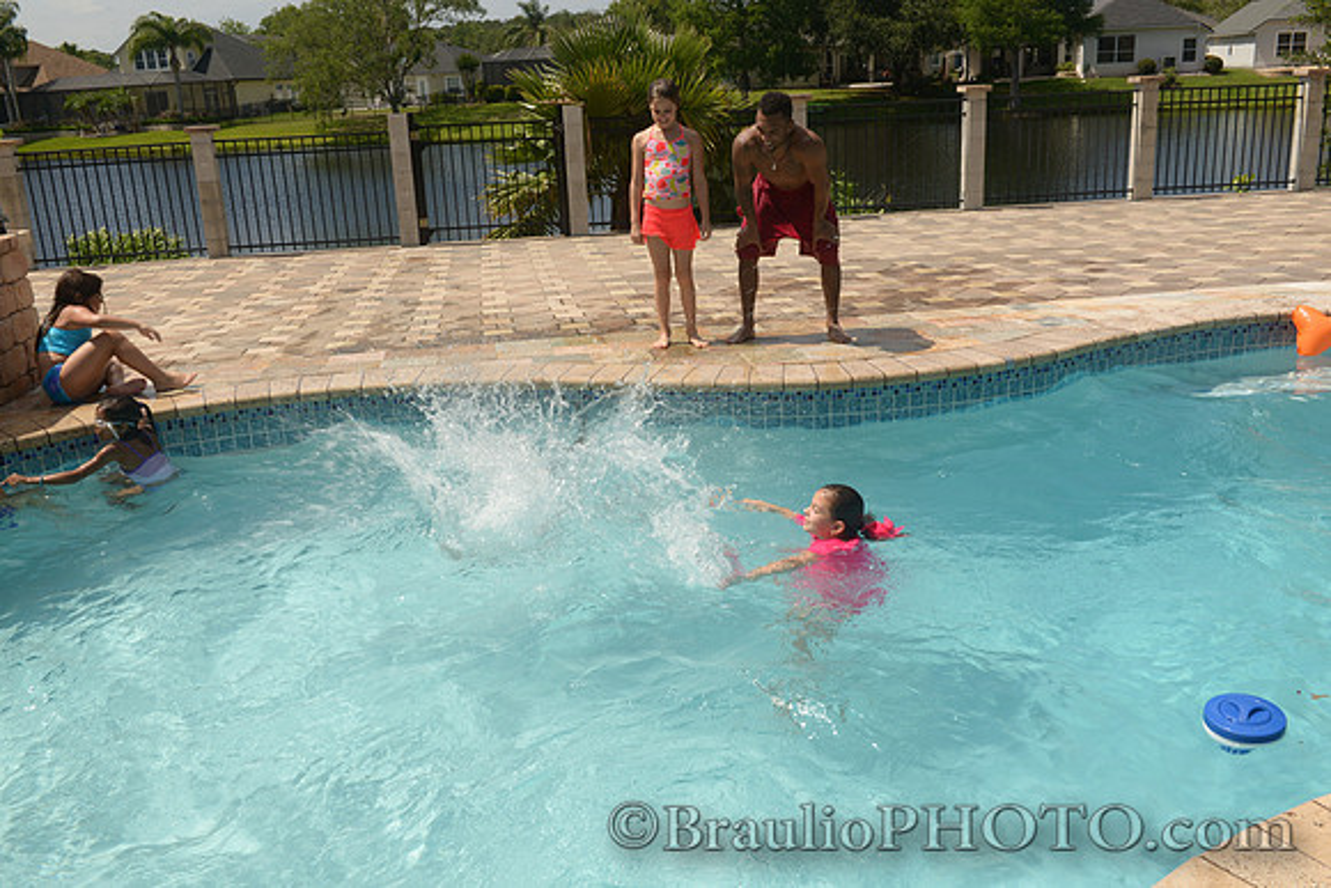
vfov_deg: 41.1
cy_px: 444
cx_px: 666
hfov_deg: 58.7
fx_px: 1183
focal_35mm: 32
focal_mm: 32
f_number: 13
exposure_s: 1/160
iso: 125
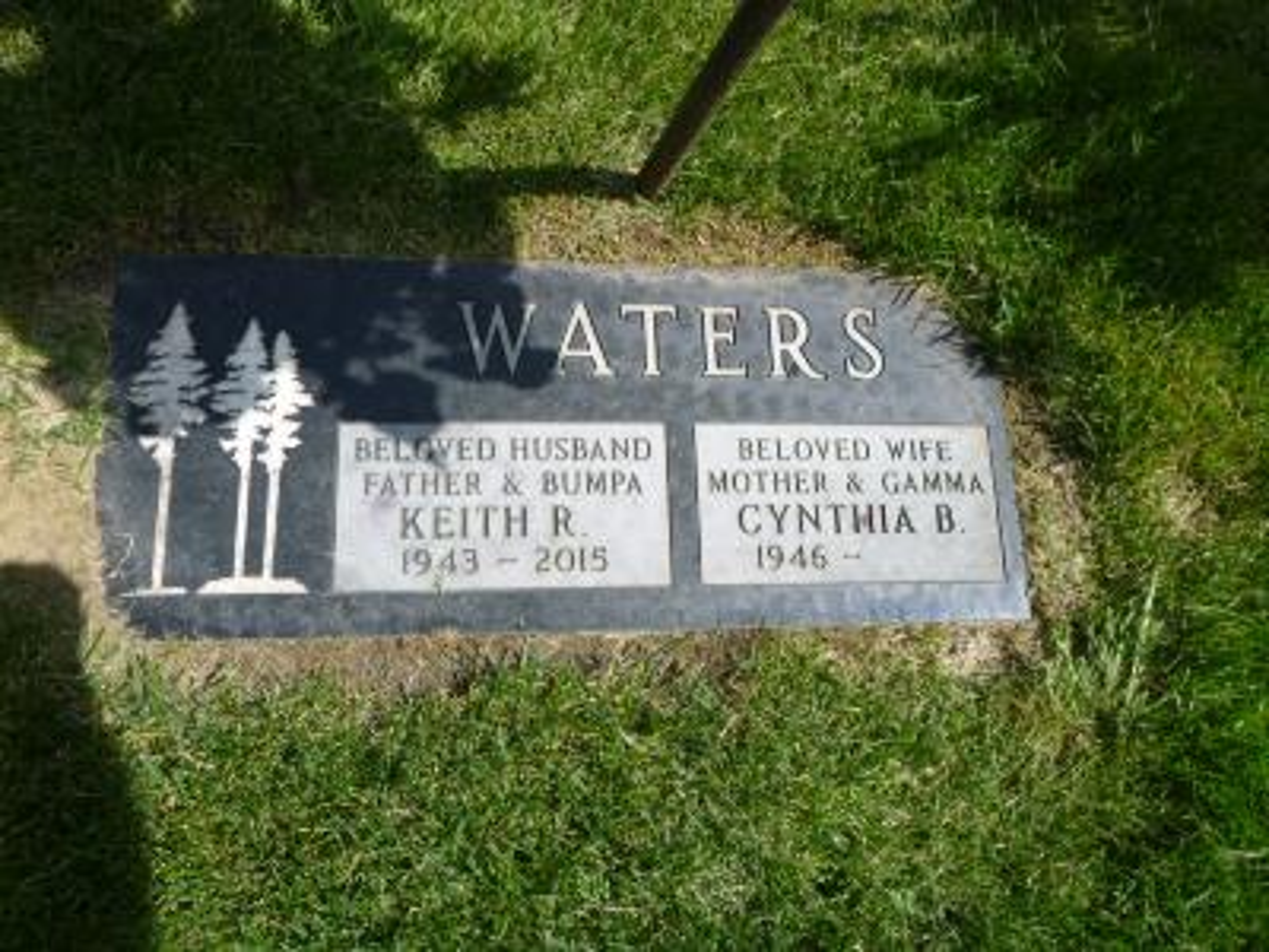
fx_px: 916
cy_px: 476
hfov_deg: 69.4
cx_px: 634
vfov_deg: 54.9
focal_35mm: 25
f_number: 3.9
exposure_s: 1/500
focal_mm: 4.5
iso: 100
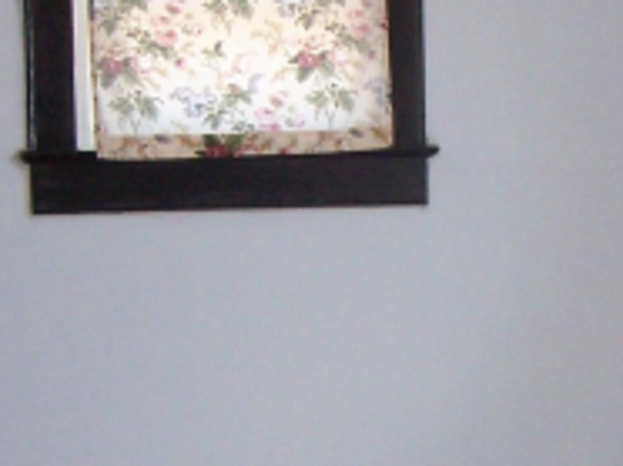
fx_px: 2193
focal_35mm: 122
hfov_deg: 16.0
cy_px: 365
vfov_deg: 12.1
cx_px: 528
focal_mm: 5.6
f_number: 2.7
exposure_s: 1/60
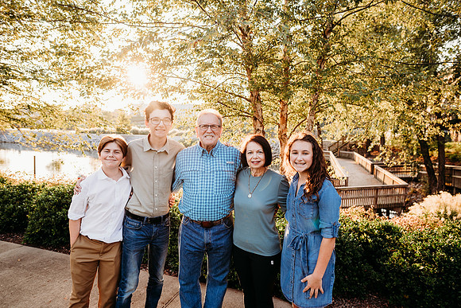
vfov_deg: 53.2
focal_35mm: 24
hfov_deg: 73.7
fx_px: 307
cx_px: 230
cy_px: 154
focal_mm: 24
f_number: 3.2
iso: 250
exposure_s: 1/320
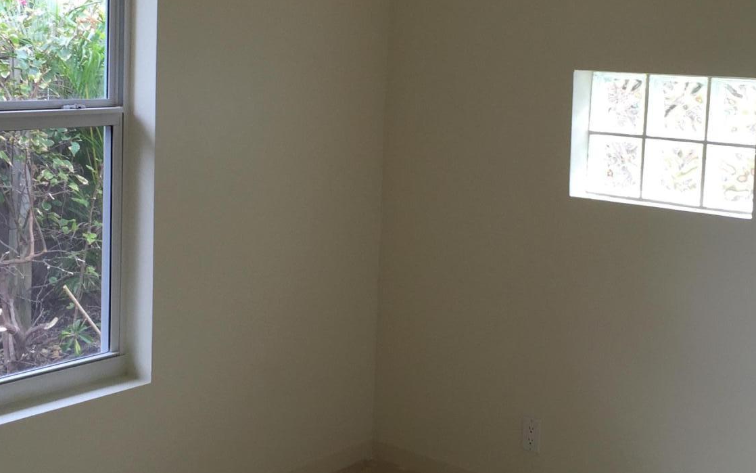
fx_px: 1133
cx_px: 367
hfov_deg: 36.9
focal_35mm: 55
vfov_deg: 23.4
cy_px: 135
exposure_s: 1/60
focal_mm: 4.15
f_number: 2.2
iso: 40
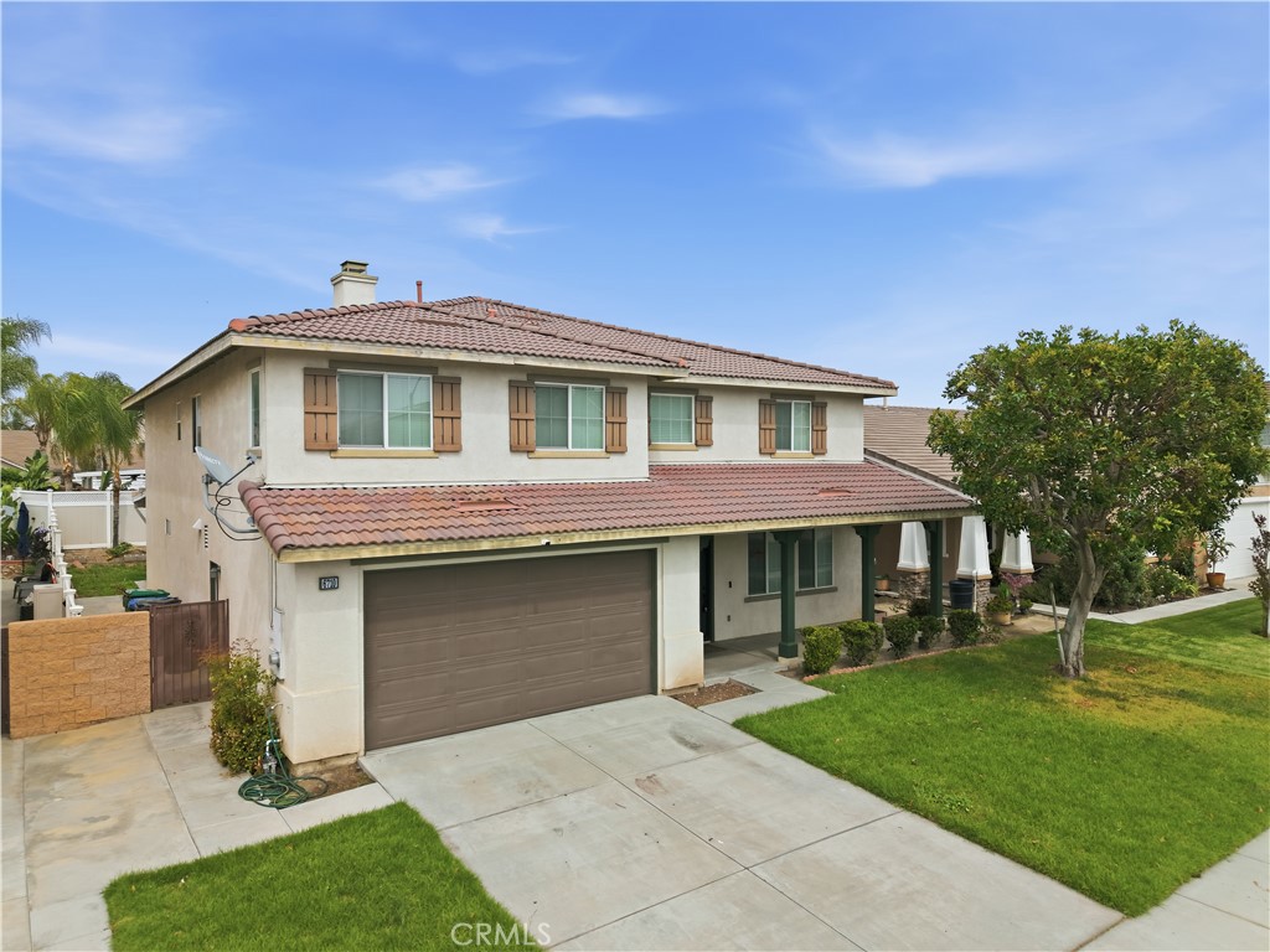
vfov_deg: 56.8
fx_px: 881
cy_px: 476
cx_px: 635
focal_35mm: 24
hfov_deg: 71.6
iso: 100
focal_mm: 8.7
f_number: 1.8
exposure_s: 1/40
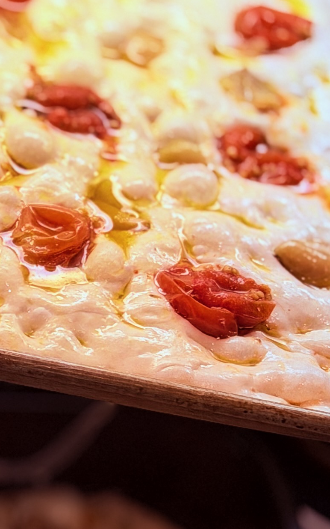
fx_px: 2390
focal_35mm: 166
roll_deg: -14.2
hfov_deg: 7.6
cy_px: 386
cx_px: -271
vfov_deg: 12.6
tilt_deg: -44.5
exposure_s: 1/120
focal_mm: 6.76
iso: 100
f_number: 1.78
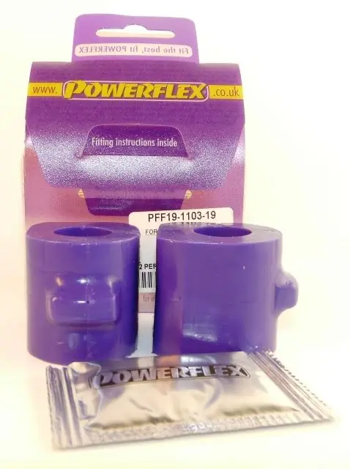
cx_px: 175
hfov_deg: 51.2
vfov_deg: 65.4
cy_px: 234
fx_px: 365
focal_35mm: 27
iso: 100
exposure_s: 1/40
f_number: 4
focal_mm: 4.8
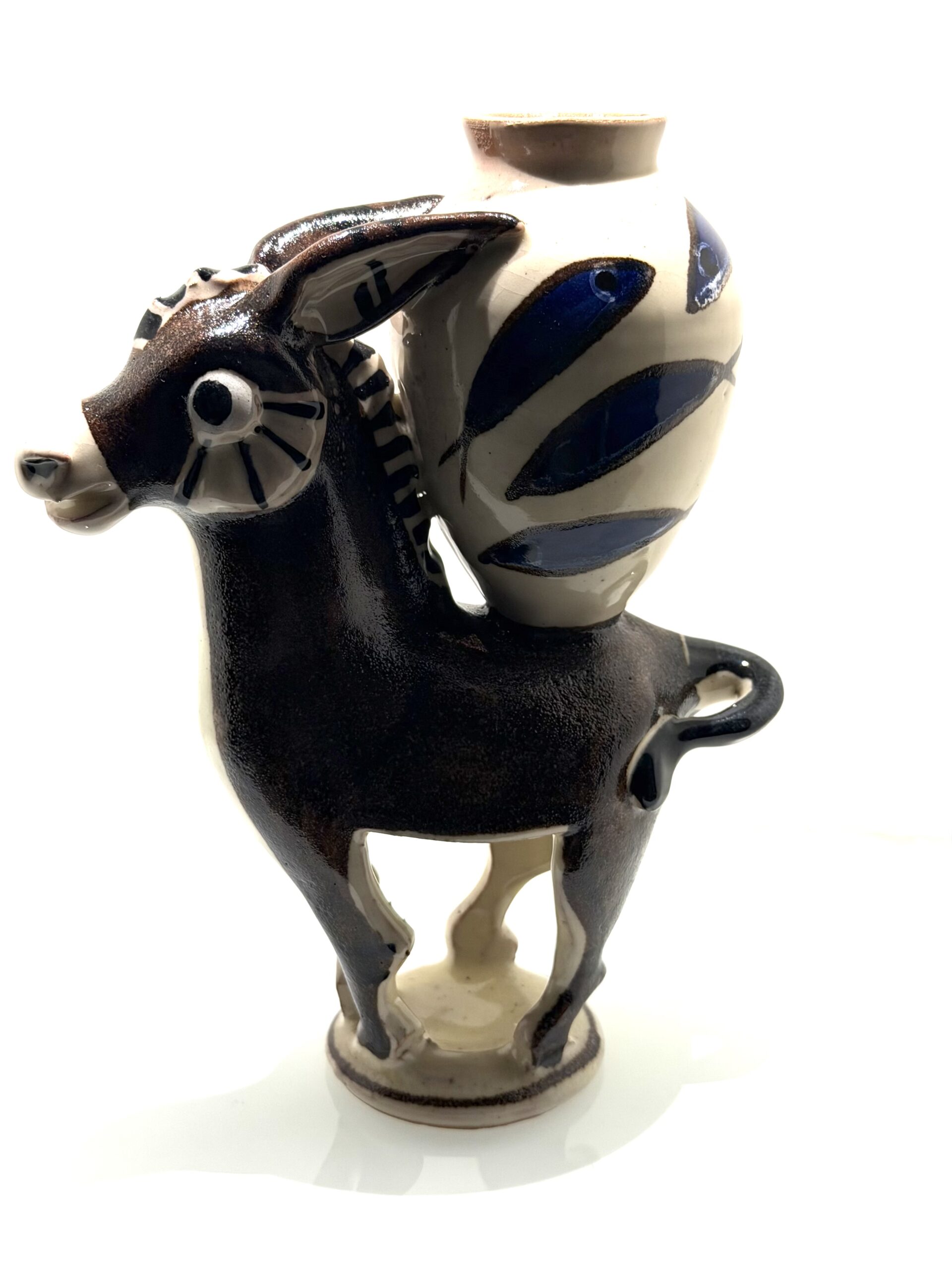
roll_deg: -0.7
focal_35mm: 48
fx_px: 1760
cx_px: 476
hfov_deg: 30.3
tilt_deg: -20.2
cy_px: 634
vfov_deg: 39.7
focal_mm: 6.76
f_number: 1.78
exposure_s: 1/100
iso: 64
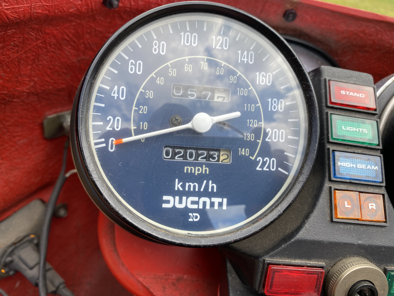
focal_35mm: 26
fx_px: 296
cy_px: 145
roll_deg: -8.9
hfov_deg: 67.3
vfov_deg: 53.1
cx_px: 198
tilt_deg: -37.9
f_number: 1.8
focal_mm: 4.25
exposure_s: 1/613
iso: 32
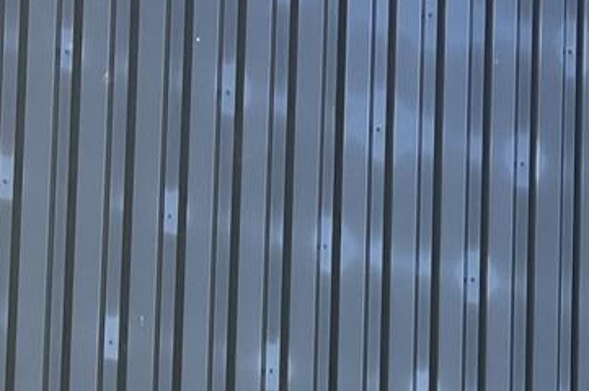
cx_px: 814
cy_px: 1031
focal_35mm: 144
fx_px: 2354
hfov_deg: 13.6
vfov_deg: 8.5
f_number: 1.5
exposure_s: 1/350
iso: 50
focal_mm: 5.7
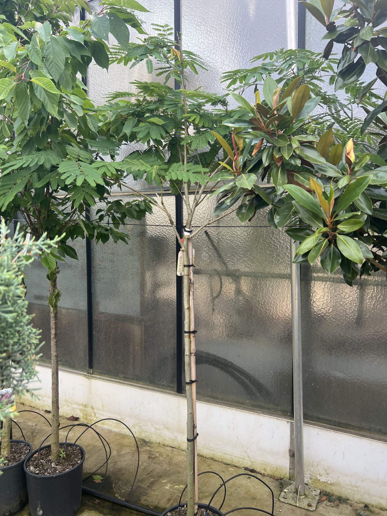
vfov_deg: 67.3
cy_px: 258
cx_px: 194
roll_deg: -0.1
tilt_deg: -3.5
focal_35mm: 26
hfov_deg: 53.1
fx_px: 388
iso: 50
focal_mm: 5.7
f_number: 1.5
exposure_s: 1/572
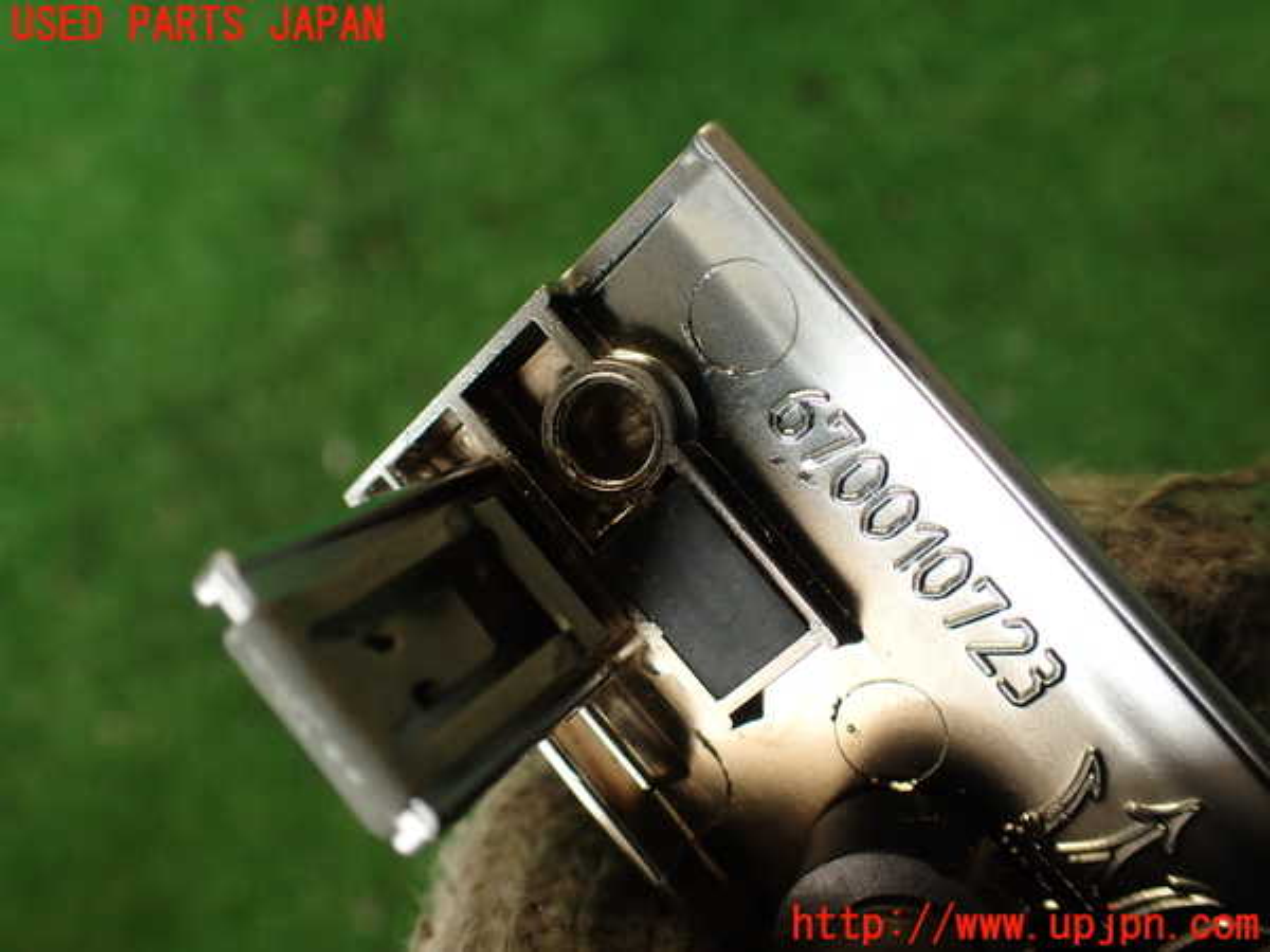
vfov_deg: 46.8
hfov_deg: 60.0
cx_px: 635
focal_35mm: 30
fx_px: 1101
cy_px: 476
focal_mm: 5.4
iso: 160
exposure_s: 1/60
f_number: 2.3
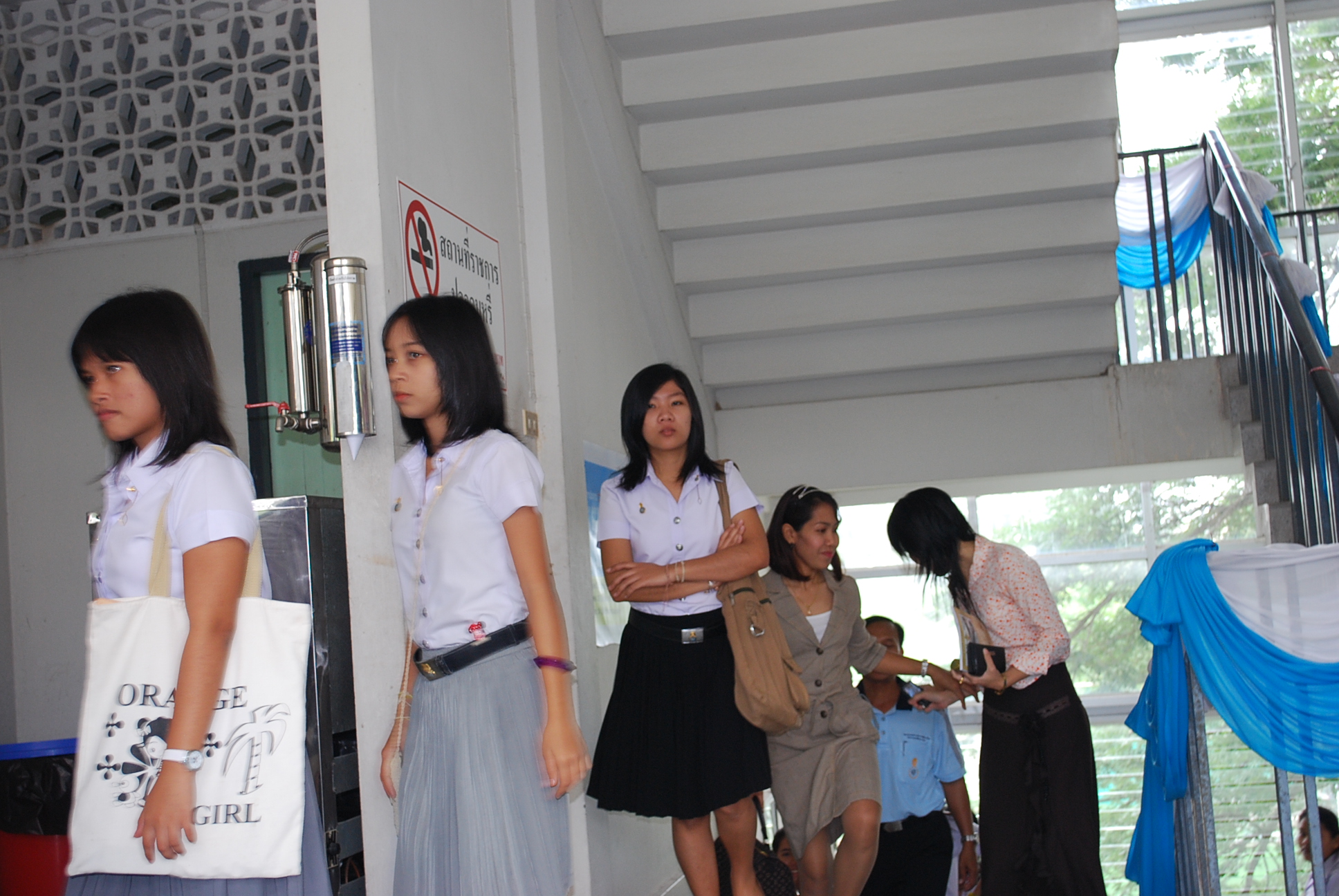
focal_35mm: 51
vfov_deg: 26.6
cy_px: 448
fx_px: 1899
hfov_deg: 38.8
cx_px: 670
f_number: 5
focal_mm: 34
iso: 400
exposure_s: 1/50
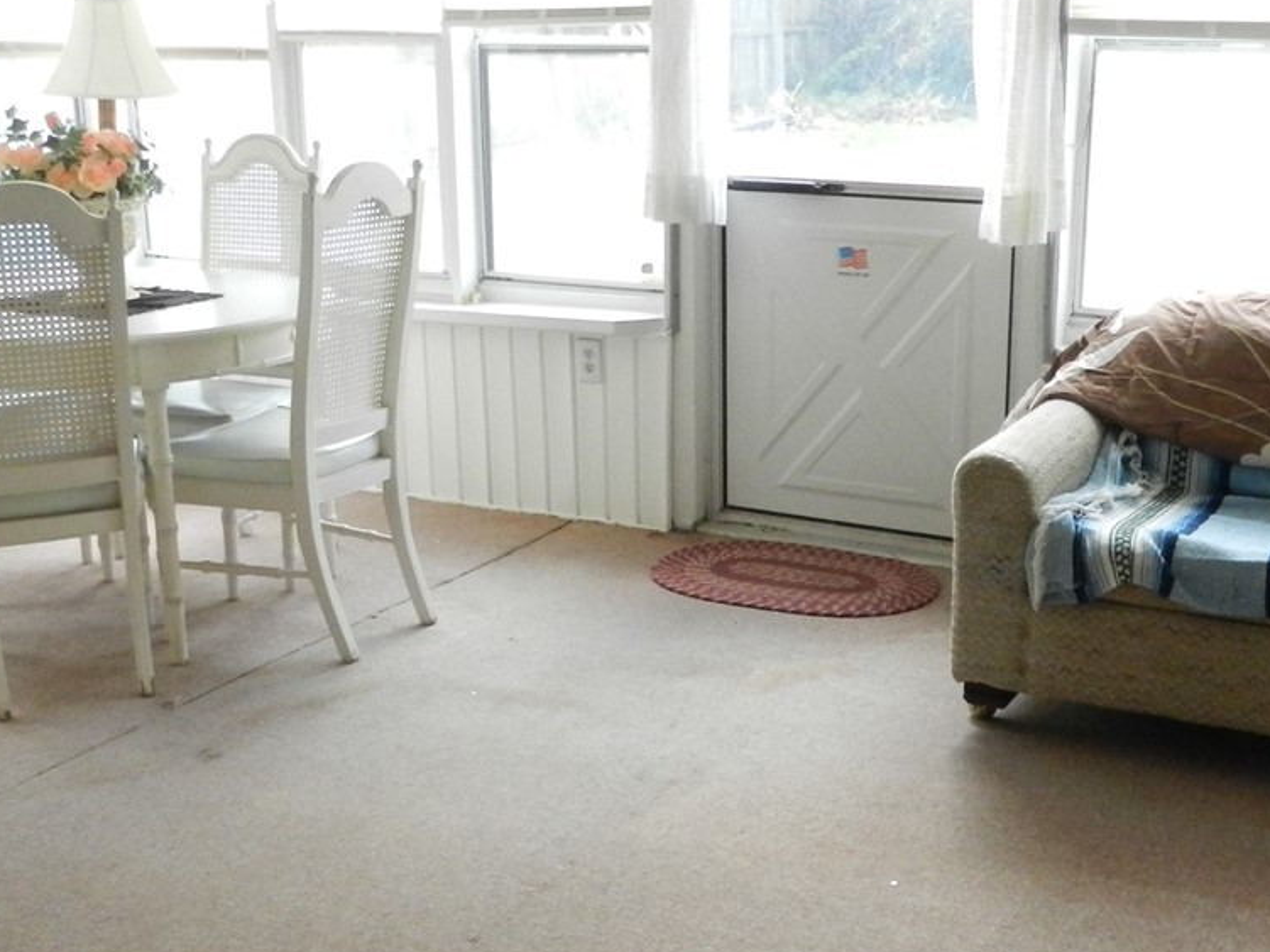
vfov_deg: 29.7
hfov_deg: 38.9
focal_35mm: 49
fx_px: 1797
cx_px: 710
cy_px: 502
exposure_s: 1/160
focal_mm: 4
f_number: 3.4
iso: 640
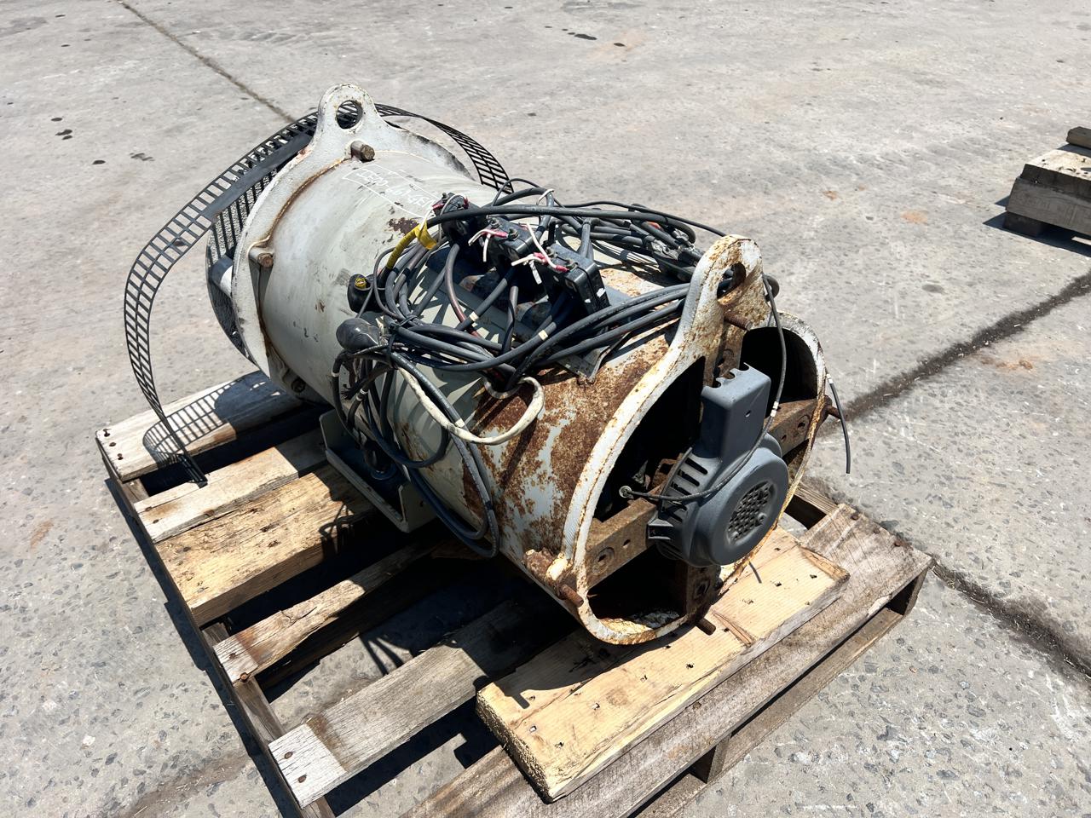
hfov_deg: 67.3
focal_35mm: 26
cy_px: 409
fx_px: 819
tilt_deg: -34.6
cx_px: 546
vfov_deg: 53.1
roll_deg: +0.9
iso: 50
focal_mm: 5.7
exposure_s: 1/4831
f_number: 1.5
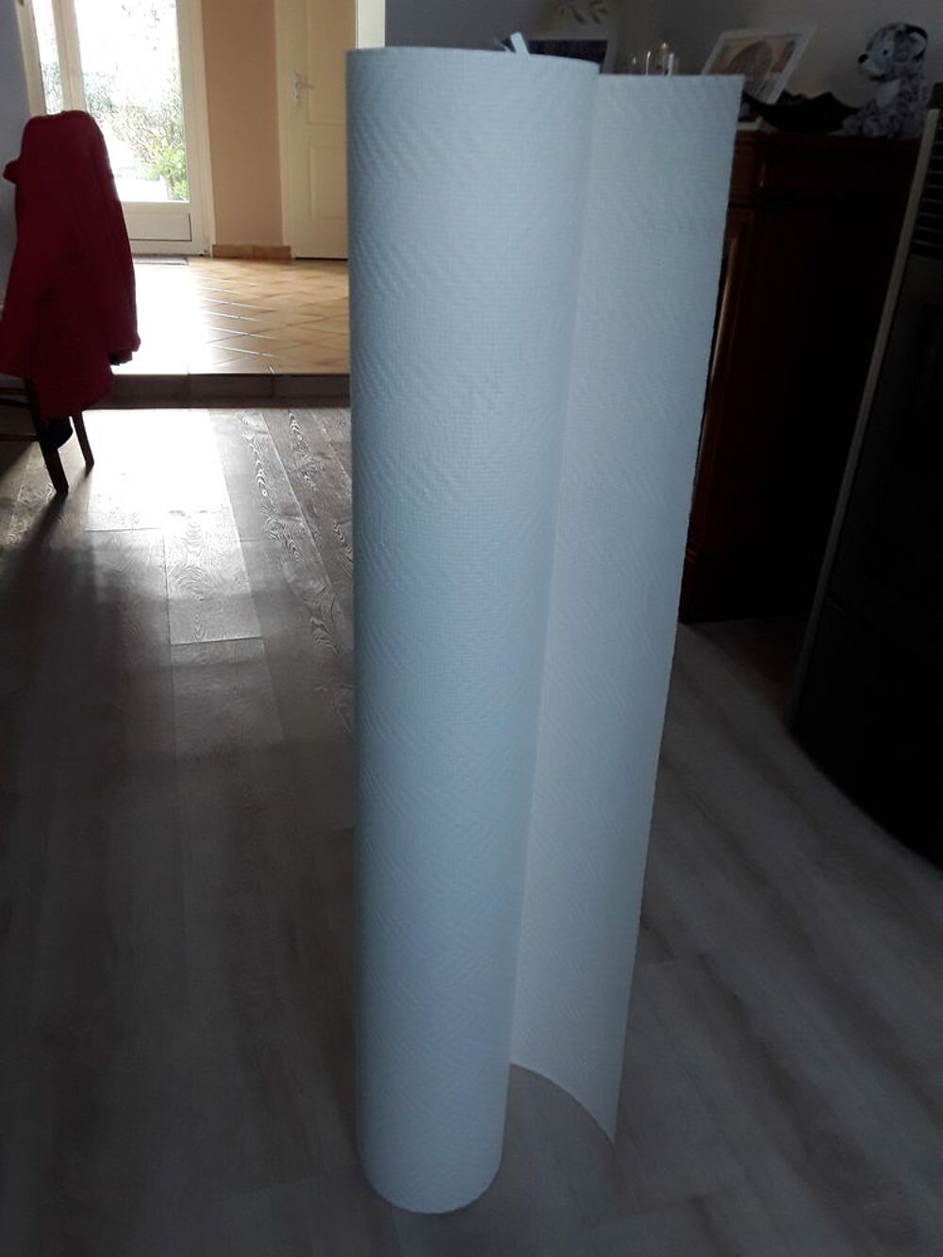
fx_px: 981
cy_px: 628
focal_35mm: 27
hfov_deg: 51.4
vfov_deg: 65.3
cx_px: 472
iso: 125
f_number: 1.9
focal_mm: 2.91
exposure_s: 1/33
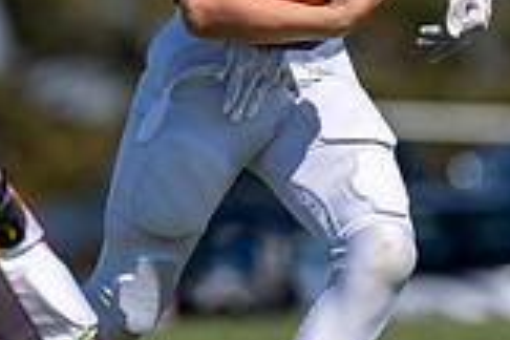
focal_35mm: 1081
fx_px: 15313
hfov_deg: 1.9
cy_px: 68
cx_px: 242
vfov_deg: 1.3
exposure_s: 1/4000
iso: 100
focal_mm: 200
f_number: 2.8
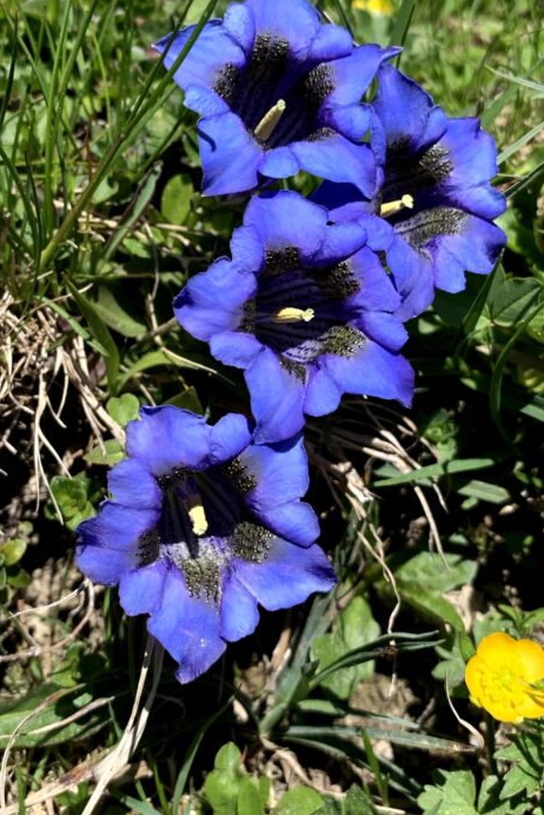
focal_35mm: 40
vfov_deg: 48.2
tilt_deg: -15.9
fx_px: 906
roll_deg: +4.2
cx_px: 251
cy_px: 333
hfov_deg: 33.4
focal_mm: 4.25
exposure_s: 1/1282
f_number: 1.8
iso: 25
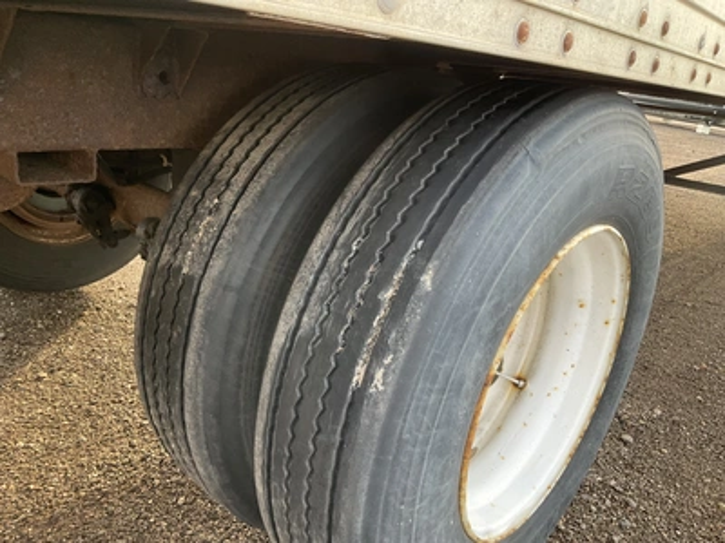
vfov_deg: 48.2
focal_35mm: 29
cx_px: 362
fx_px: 607
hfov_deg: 61.7
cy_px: 272
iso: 40
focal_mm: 3
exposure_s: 1/122
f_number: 1.8
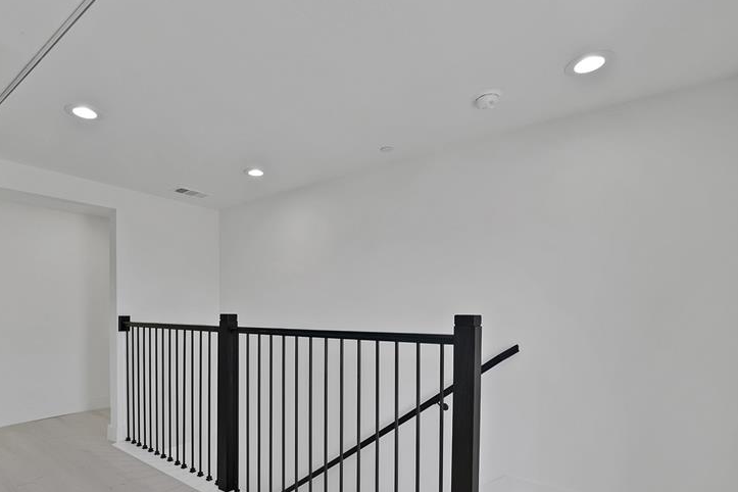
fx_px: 348
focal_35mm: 17
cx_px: 321
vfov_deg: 69.2
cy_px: 311
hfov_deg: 92.8
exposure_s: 1/6
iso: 640
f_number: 9
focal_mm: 12
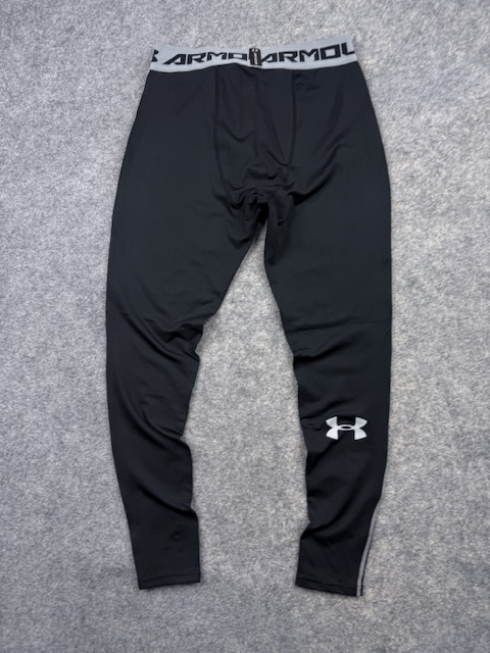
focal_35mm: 24
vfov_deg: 71.6
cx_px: 245
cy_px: 326
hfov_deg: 56.8
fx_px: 453
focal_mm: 6.76
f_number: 1.78
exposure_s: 1/125
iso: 50
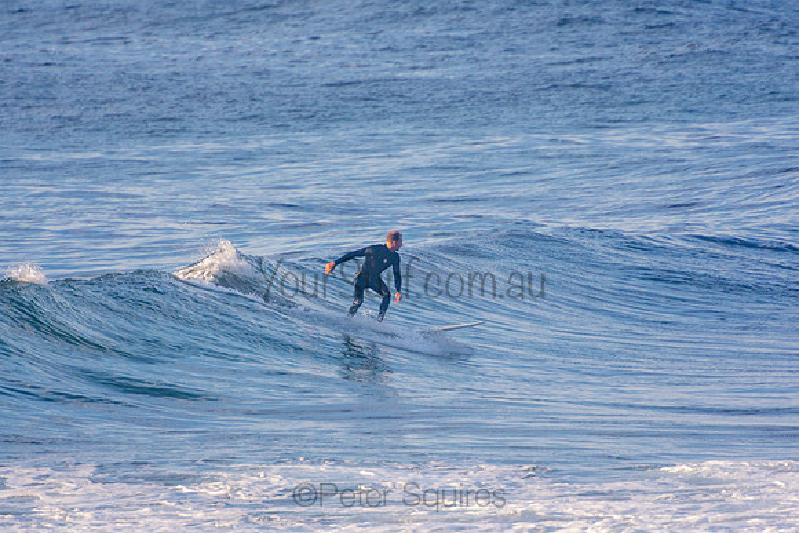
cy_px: 266
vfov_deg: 2.2
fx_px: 13793
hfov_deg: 3.3
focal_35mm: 621
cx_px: 400
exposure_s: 1/1250
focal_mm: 400
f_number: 5.6
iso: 360
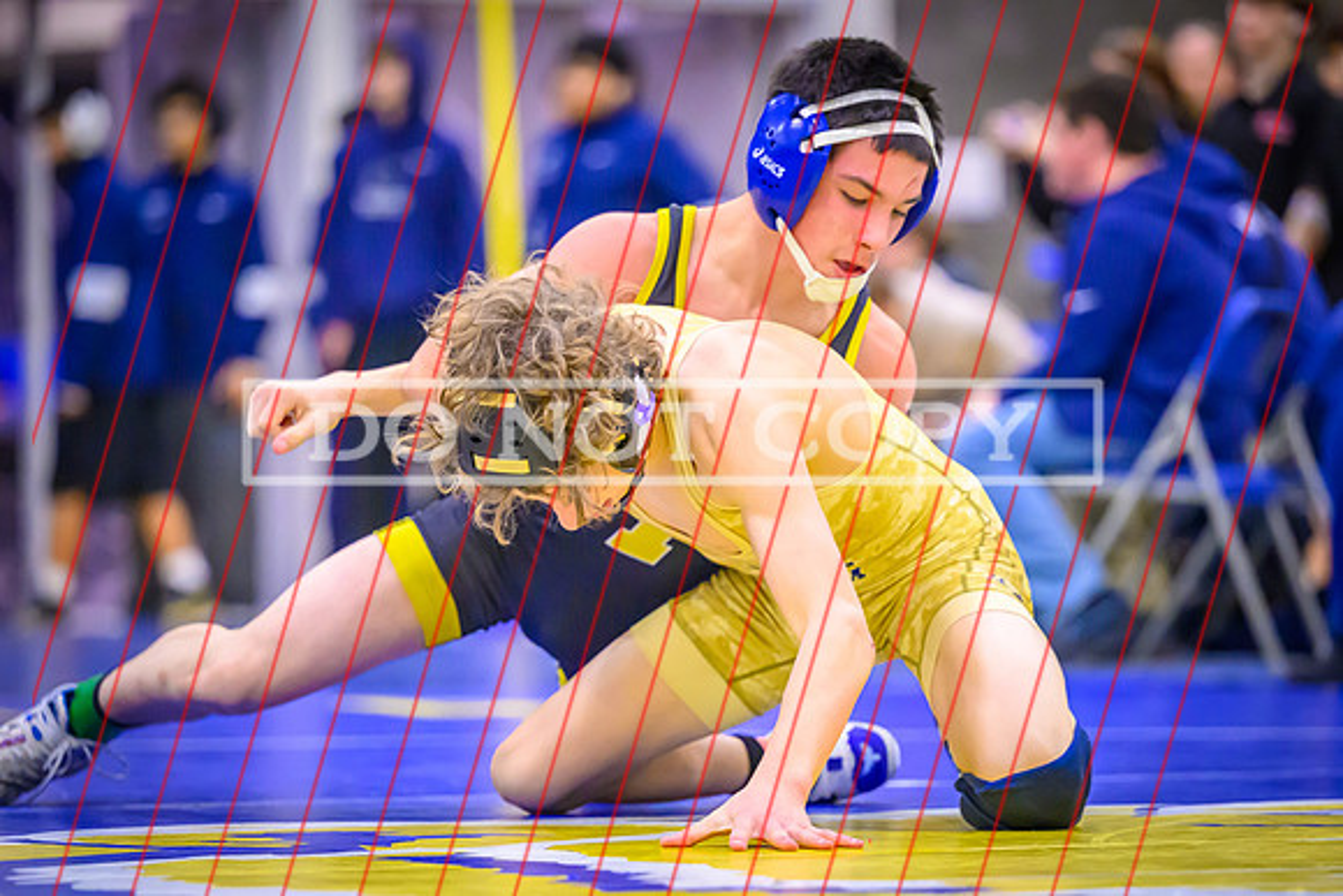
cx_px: 646
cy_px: 571
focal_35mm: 213
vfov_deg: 6.5
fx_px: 7950
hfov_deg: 9.7
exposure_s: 1/640
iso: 6400
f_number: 2.8
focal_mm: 160
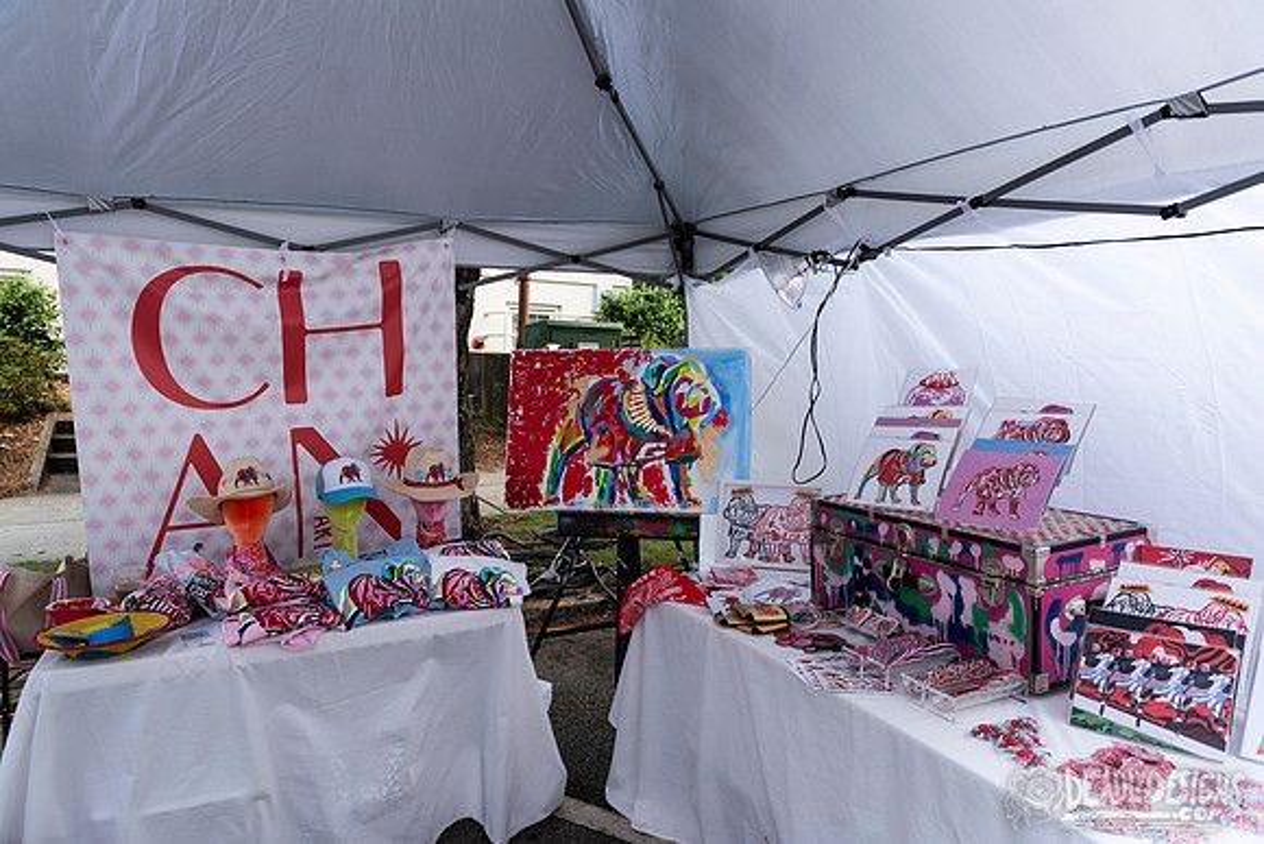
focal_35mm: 24
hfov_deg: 73.7
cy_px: 422
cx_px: 632
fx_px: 843
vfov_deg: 53.2
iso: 160
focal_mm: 24
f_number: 4
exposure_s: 1/320
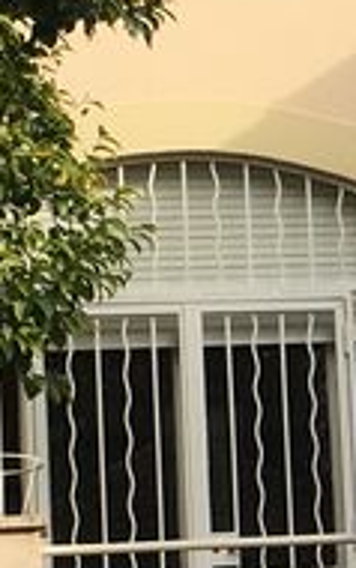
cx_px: 616
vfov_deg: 12.8
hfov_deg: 7.9
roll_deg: +3.3
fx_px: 2511
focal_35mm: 162
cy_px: 496
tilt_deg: +6.1
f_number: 2.2
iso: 25
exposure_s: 1/635
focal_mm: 4.15
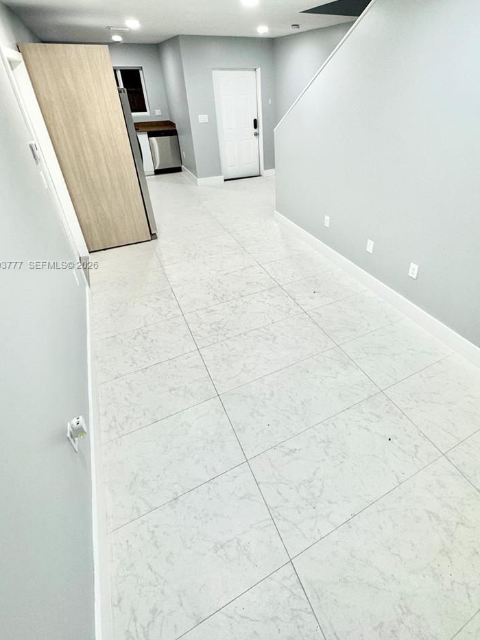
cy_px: 265
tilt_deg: -28.9
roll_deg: +1.2
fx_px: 333
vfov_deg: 86.9
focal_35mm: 18
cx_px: 279
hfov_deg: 71.1
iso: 160
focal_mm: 2.22
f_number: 2.2
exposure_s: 1/120
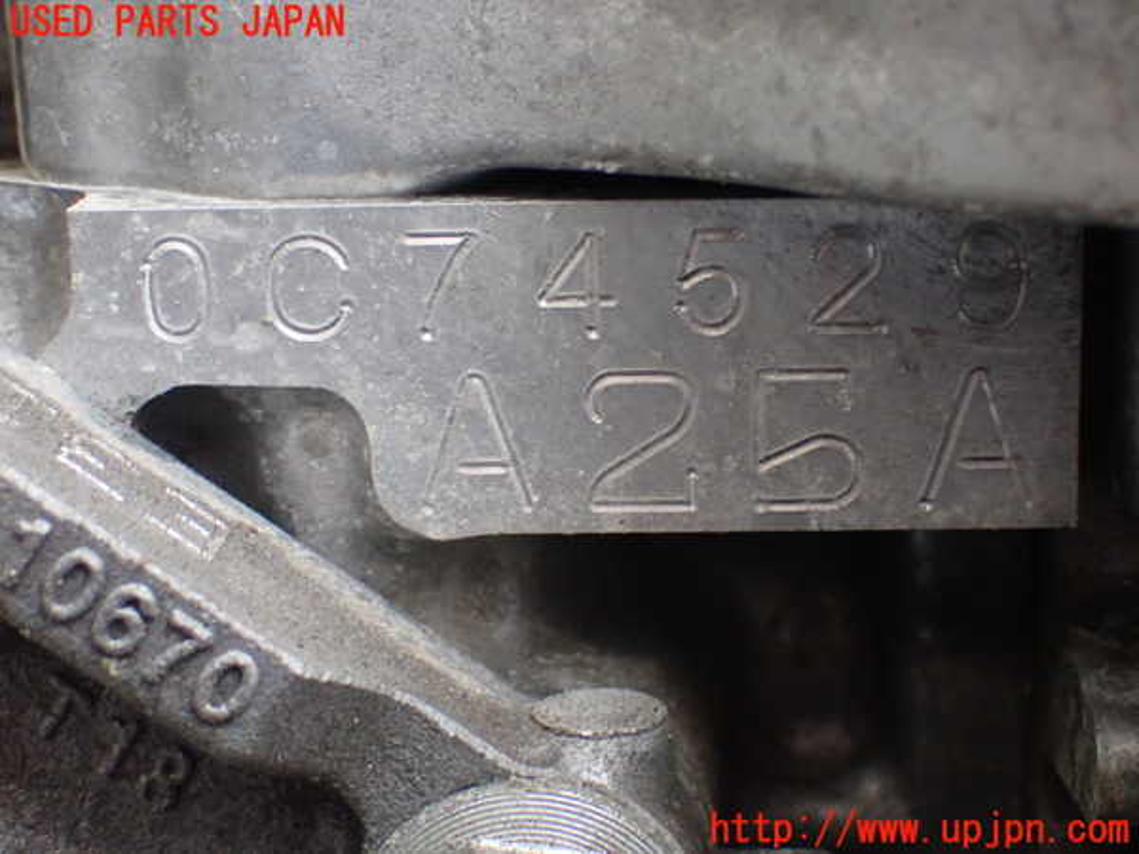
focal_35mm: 77
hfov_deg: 25.3
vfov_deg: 19.1
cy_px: 427
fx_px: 2534
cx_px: 570
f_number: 4.1
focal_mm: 13.65
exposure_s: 1/80
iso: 1000
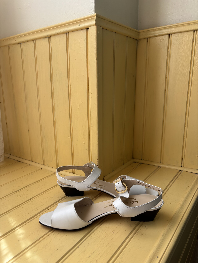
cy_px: 132
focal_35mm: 26
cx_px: 99
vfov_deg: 67.3
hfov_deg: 53.1
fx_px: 198
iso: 50
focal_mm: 5.96
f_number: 1.6
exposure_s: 1/442
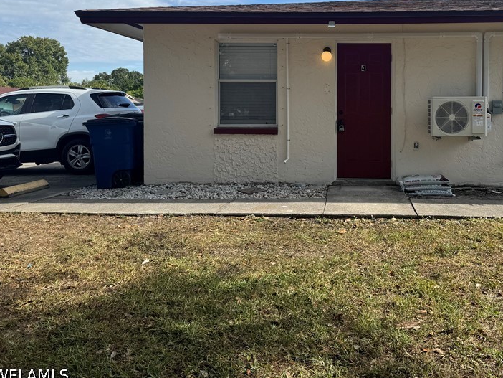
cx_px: 346
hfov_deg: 51.4
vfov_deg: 40.0
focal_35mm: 35
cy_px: 112
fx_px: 509
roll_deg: -0.6
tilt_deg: -0.7
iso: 80
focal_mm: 6.76
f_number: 1.78
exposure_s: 1/4049
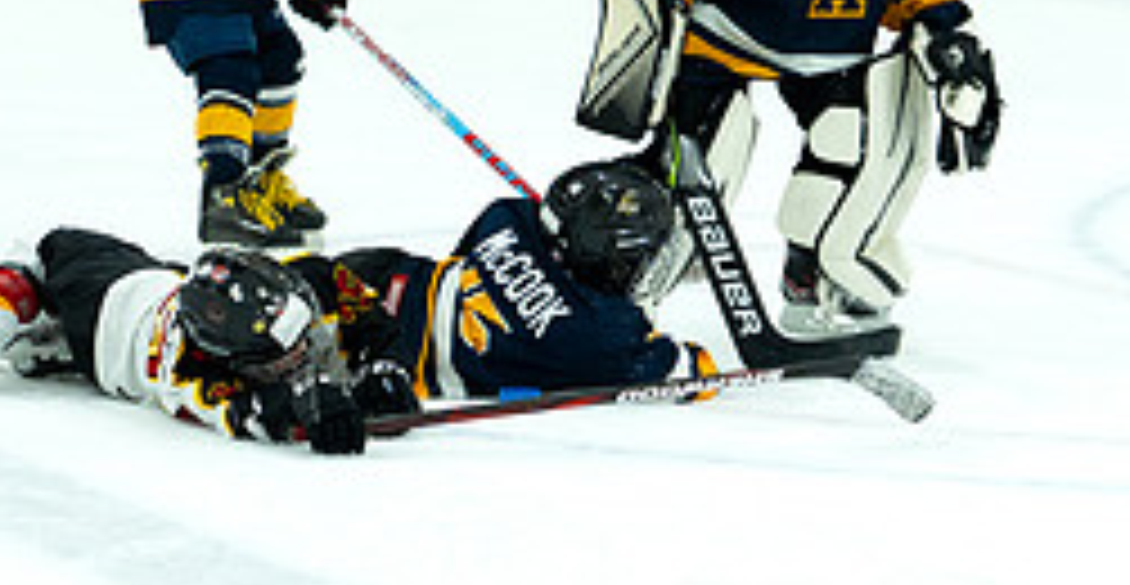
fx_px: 7264
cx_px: 250
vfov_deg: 4.6
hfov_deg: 8.9
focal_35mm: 247
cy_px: 278
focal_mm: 62
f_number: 2.2
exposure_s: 1/1000
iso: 2000
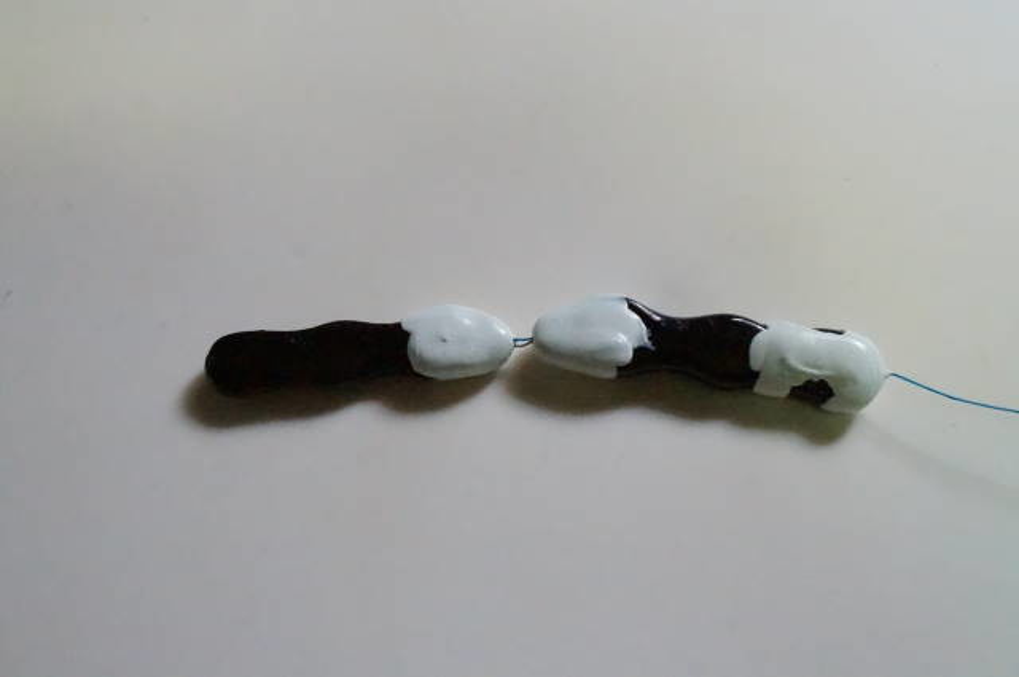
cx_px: 510
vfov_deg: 29.8
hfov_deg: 43.7
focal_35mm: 45
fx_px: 1272
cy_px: 338
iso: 16000
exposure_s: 1/640
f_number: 8
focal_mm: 30
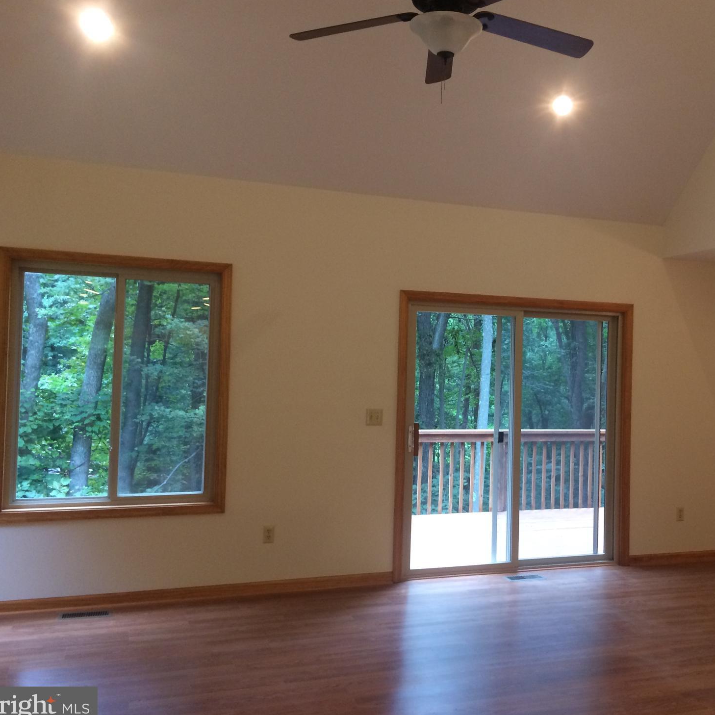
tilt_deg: +0.8
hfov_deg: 45.3
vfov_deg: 46.0
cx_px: 477
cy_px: 350
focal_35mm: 36
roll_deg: -0.8
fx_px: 841
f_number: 2.2
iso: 125
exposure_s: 1/30
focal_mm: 4.15
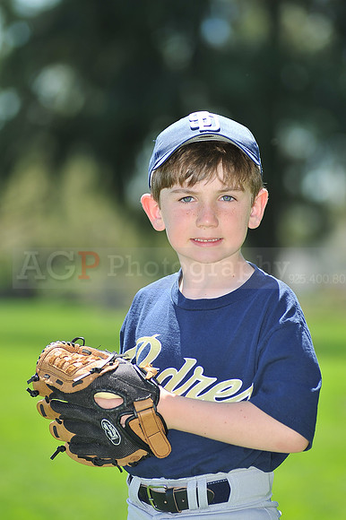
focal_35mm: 180
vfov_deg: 11.4
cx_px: 173
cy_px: 260
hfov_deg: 7.6
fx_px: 2598
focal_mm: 180
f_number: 4.5
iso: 200
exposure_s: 1/800
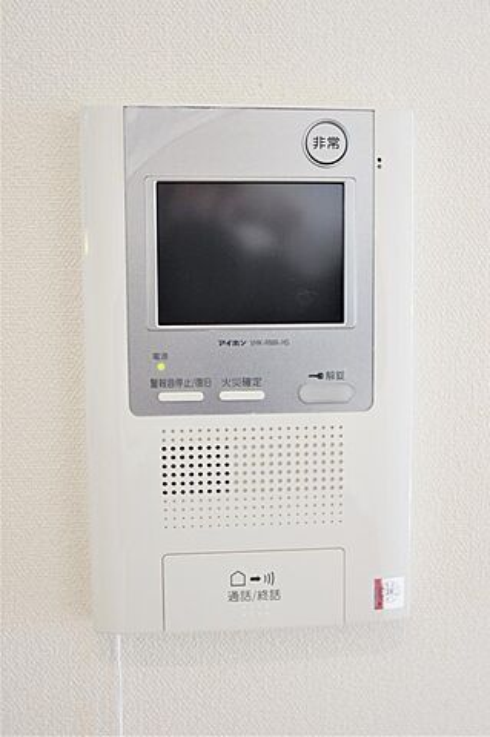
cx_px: 245
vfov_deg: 53.2
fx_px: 737
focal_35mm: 36
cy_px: 368
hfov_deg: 36.8
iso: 250
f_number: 4.5
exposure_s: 1/40
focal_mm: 24
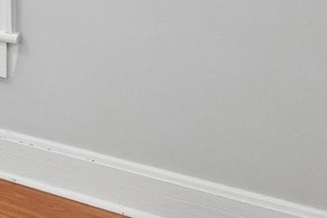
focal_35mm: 82
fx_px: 745
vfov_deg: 14.7
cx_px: -363
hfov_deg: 16.8
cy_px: -168
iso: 400
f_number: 8
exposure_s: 1/8
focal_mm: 10
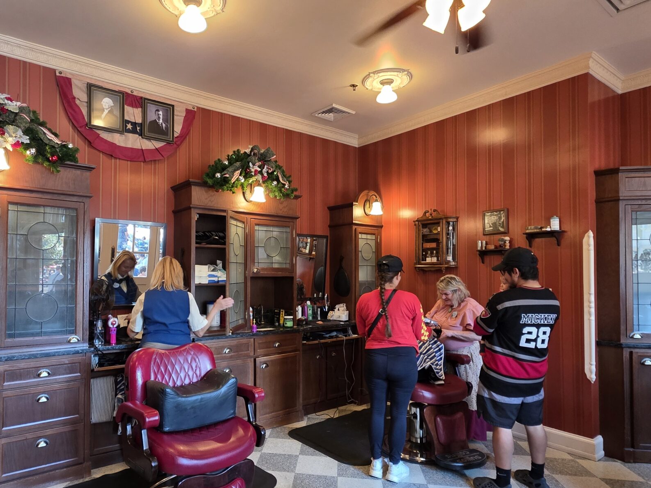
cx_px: 269
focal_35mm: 21
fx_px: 395
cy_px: 269
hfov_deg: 78.3
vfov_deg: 63.3
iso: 250
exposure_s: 1/60
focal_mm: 2.2
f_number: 1.9
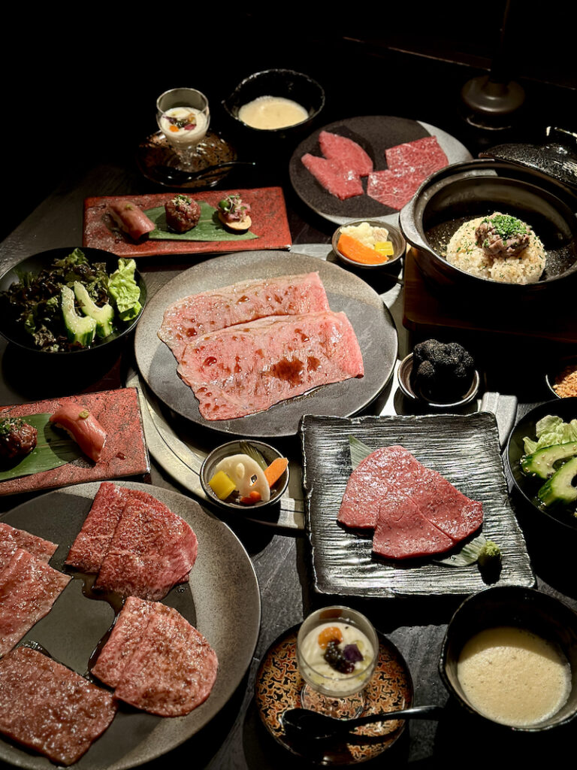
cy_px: 385
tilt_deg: -47.3
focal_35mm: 48
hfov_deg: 30.3
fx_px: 1067
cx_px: 288
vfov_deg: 39.7
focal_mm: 6.86
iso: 400
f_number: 1.78
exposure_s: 1/40
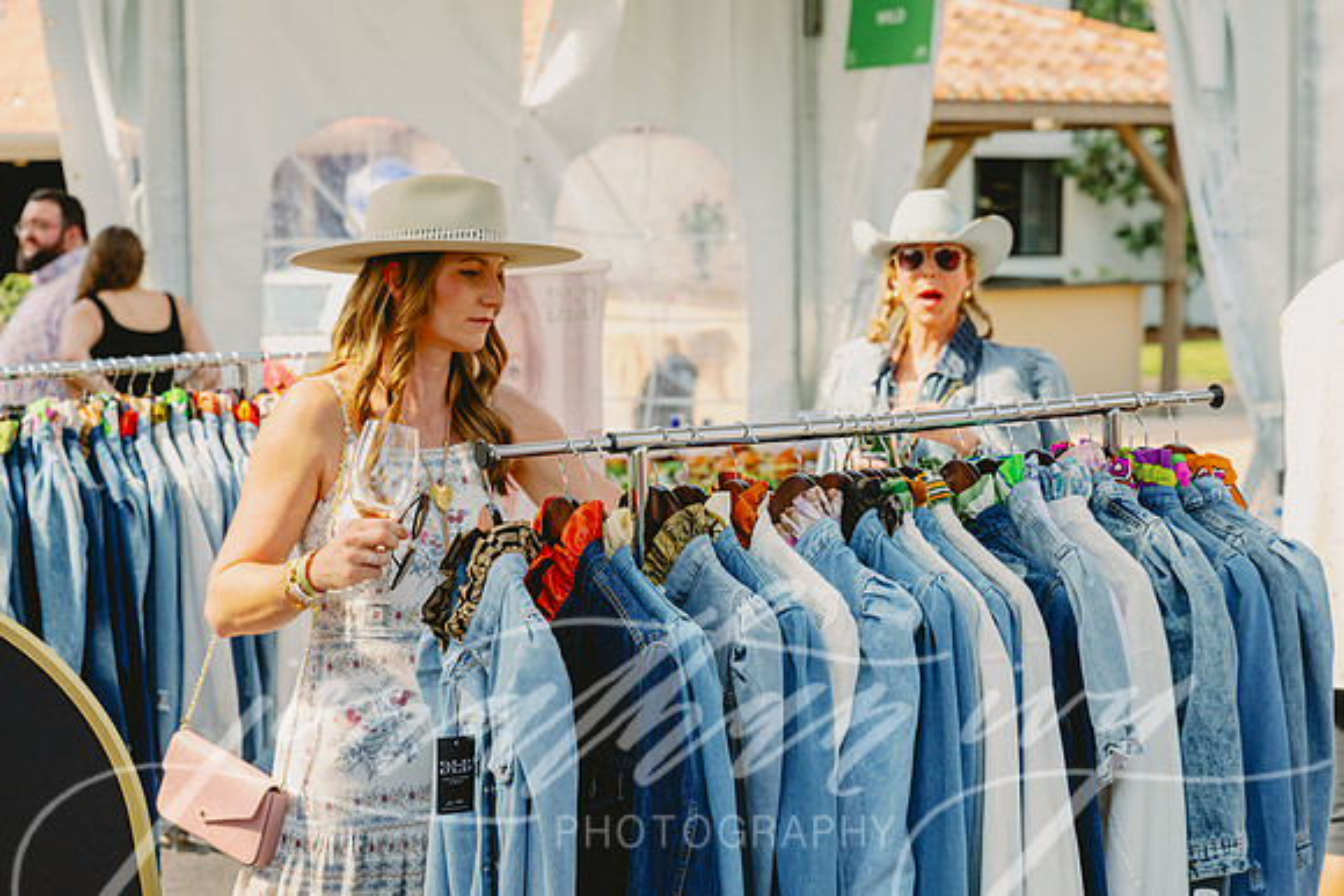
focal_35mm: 70
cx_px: 672
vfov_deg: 19.5
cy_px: 448
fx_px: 2614
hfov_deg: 28.8
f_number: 5.6
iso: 800
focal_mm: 70
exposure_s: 1/1000
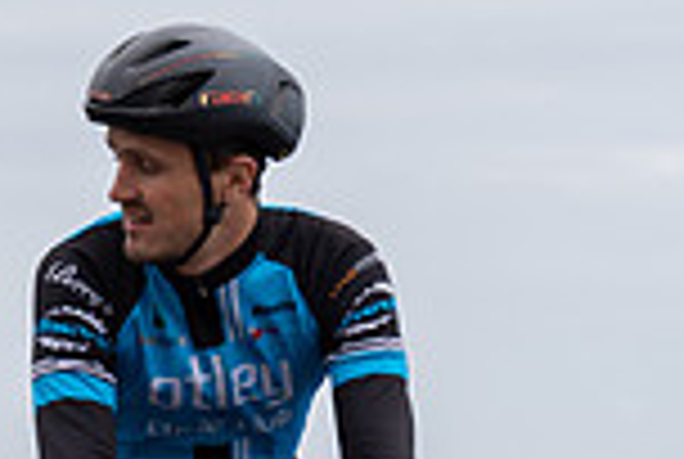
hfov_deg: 4.4
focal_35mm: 467
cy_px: 289
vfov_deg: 3.0
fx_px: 8890
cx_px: -566
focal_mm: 116
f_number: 4.5
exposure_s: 1/640
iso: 160
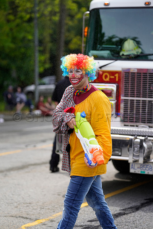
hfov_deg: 13.4
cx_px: 76
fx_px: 650
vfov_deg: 20.0
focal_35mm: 102
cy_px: 114
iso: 200
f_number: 2.8
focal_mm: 102
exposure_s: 1/400
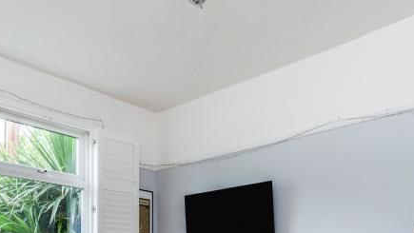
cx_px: 191
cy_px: 264
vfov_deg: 28.7
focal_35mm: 37
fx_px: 406
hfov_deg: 53.9
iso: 400
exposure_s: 1/100
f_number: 7.1
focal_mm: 10
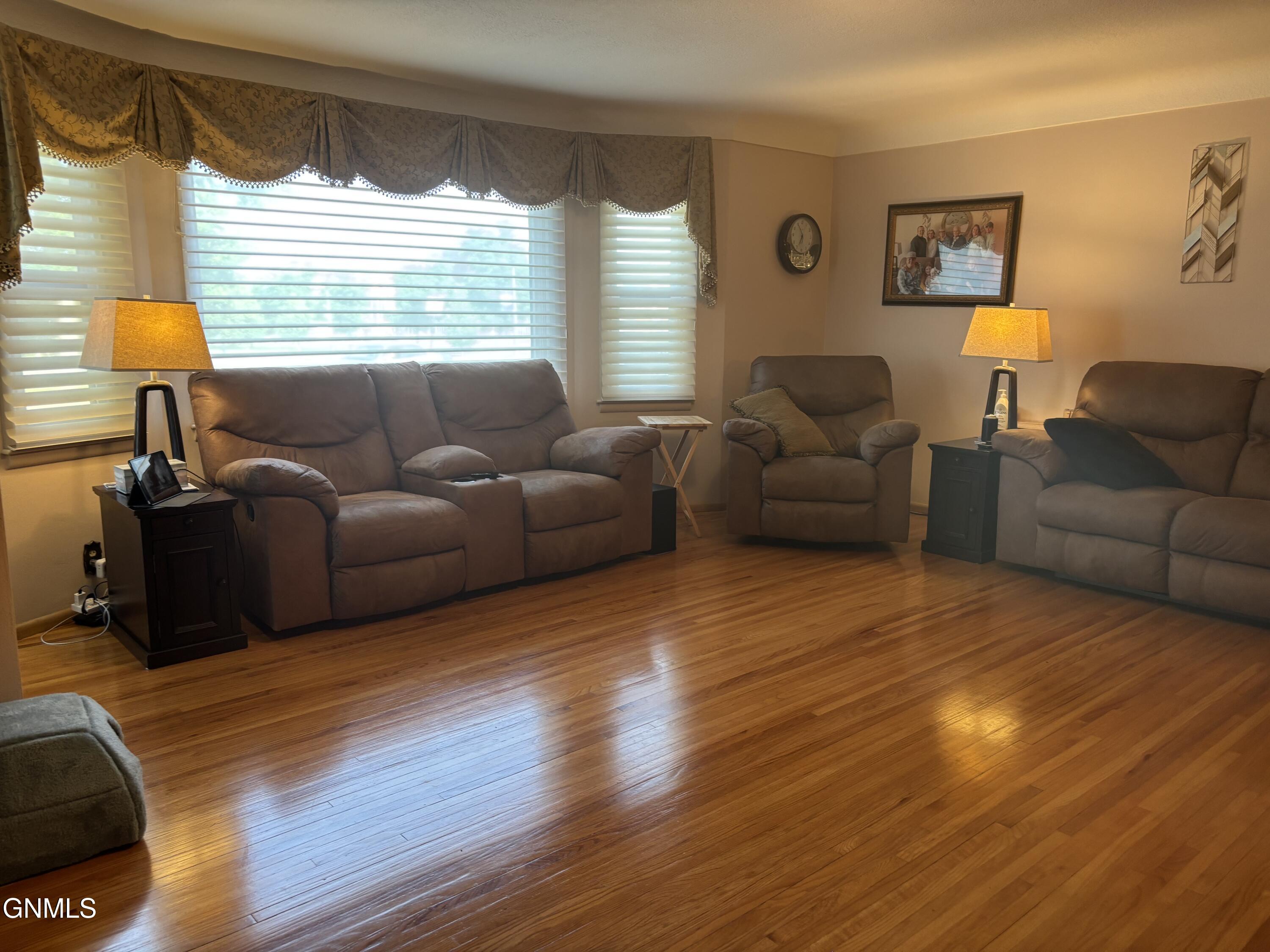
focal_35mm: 26
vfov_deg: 53.1
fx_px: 954
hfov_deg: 67.3
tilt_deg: -9.0
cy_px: 476
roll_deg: -0.5
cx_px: 635
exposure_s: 1/60
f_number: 1.6
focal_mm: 5.96
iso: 125
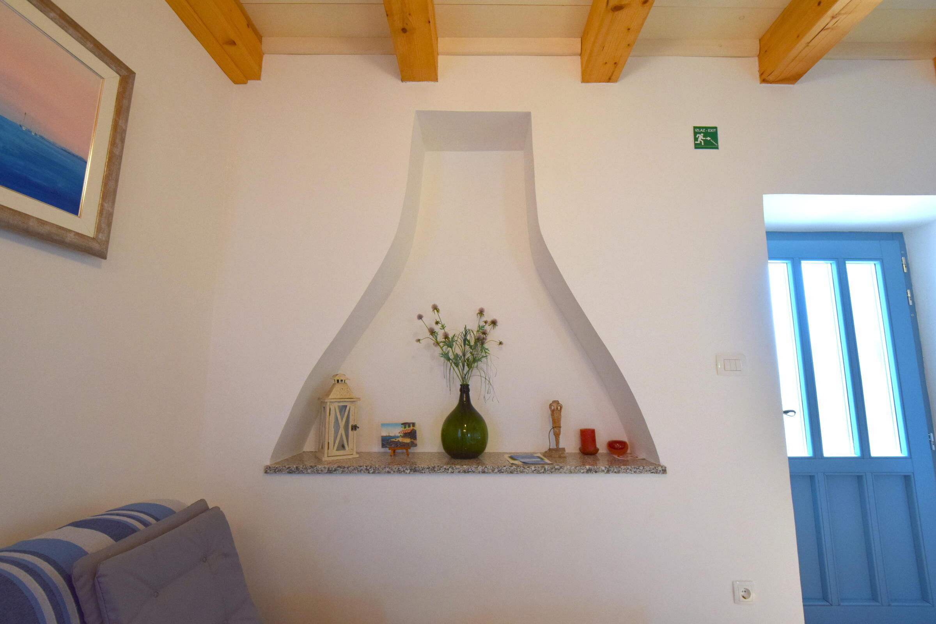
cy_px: 312
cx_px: 468
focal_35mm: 15
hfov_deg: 100.4
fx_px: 390
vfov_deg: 77.3
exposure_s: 1/160
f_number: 6.3
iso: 400
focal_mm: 10
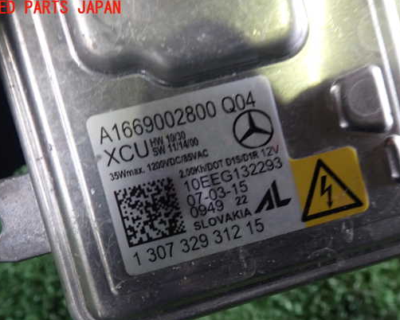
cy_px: 178
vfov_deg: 42.2
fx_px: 415
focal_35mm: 35
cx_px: 215
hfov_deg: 51.5
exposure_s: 1/30
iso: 250
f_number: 2.3
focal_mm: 5.4
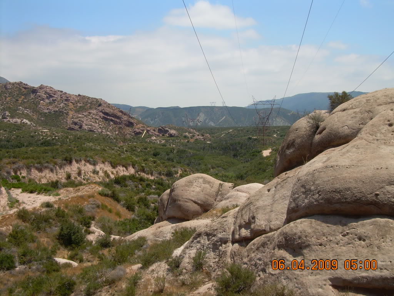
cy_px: 148
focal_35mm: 38
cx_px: 197
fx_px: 433
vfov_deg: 37.7
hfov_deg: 49.0
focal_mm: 6.3
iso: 50
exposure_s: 1/500
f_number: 4.6
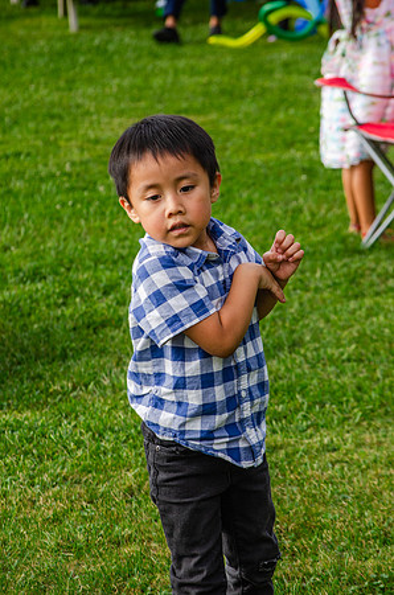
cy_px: 298
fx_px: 3018
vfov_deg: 11.3
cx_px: 197
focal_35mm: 183
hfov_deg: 7.5
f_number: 8
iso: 200
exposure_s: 1/250
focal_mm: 122
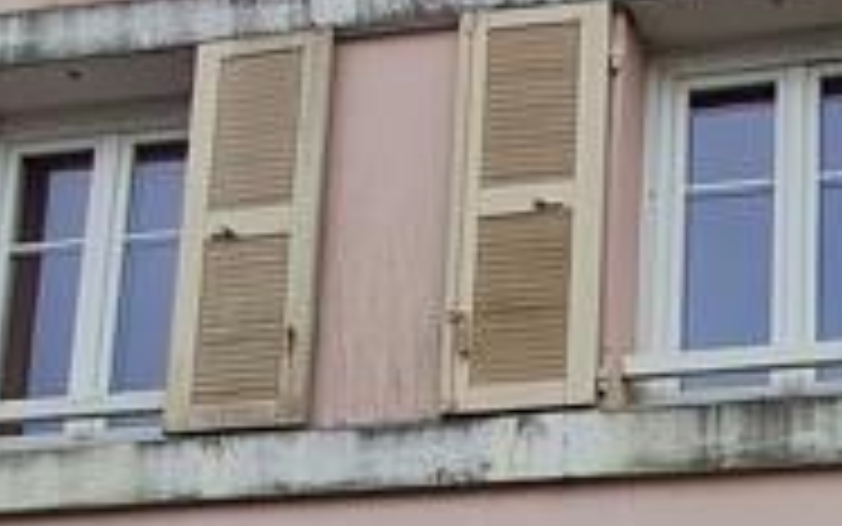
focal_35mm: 58
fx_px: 1331
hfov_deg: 31.3
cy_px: 728
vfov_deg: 20.1
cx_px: 923
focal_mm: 1.64
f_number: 2.2
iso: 40
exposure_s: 1/881
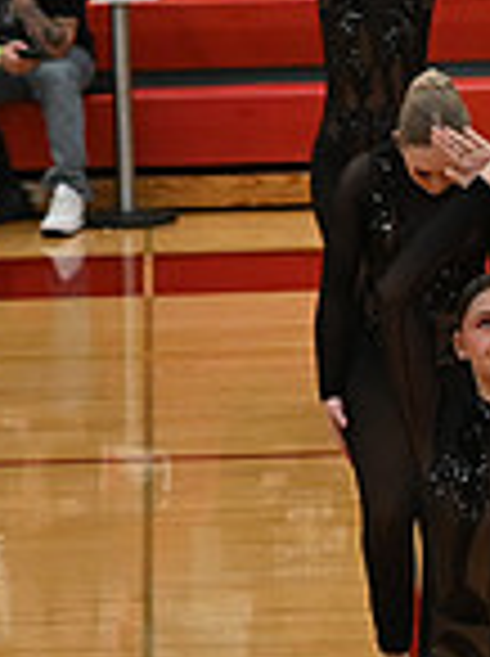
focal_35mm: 402
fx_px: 7610
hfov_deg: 3.6
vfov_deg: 4.9
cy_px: 101
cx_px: 1272
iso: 3200
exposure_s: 1/400
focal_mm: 70
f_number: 4
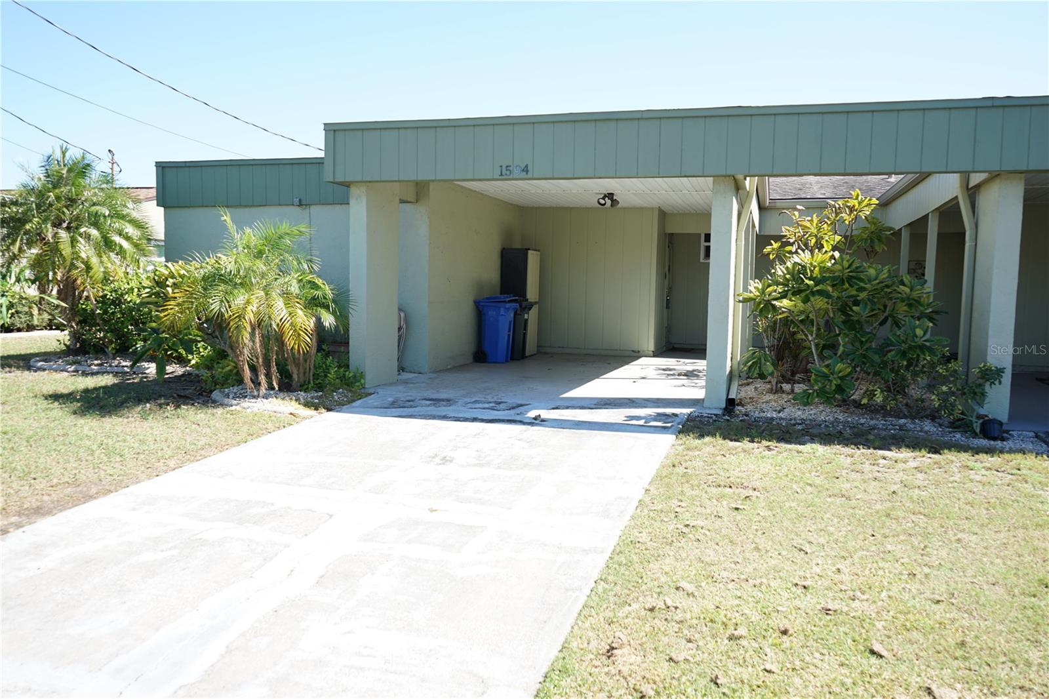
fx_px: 816
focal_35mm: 28
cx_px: 524
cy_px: 350
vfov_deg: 46.4
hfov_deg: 65.5
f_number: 6.3
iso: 100
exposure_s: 1/100
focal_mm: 28
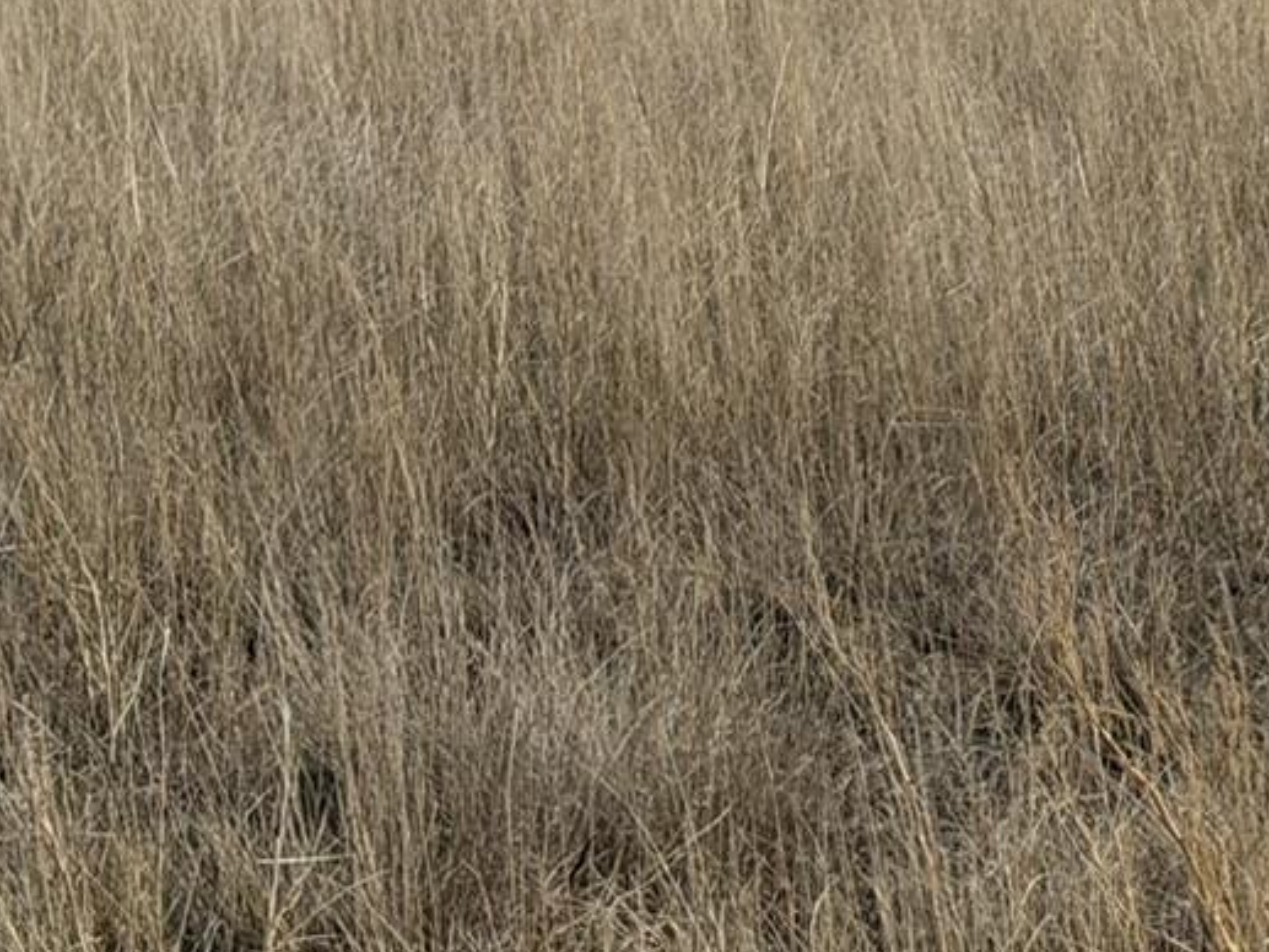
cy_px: 27
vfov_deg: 7.8
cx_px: 1713
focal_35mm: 190
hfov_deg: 10.2
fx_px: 6967
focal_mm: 6.76
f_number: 1.78
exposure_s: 1/11364
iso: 64
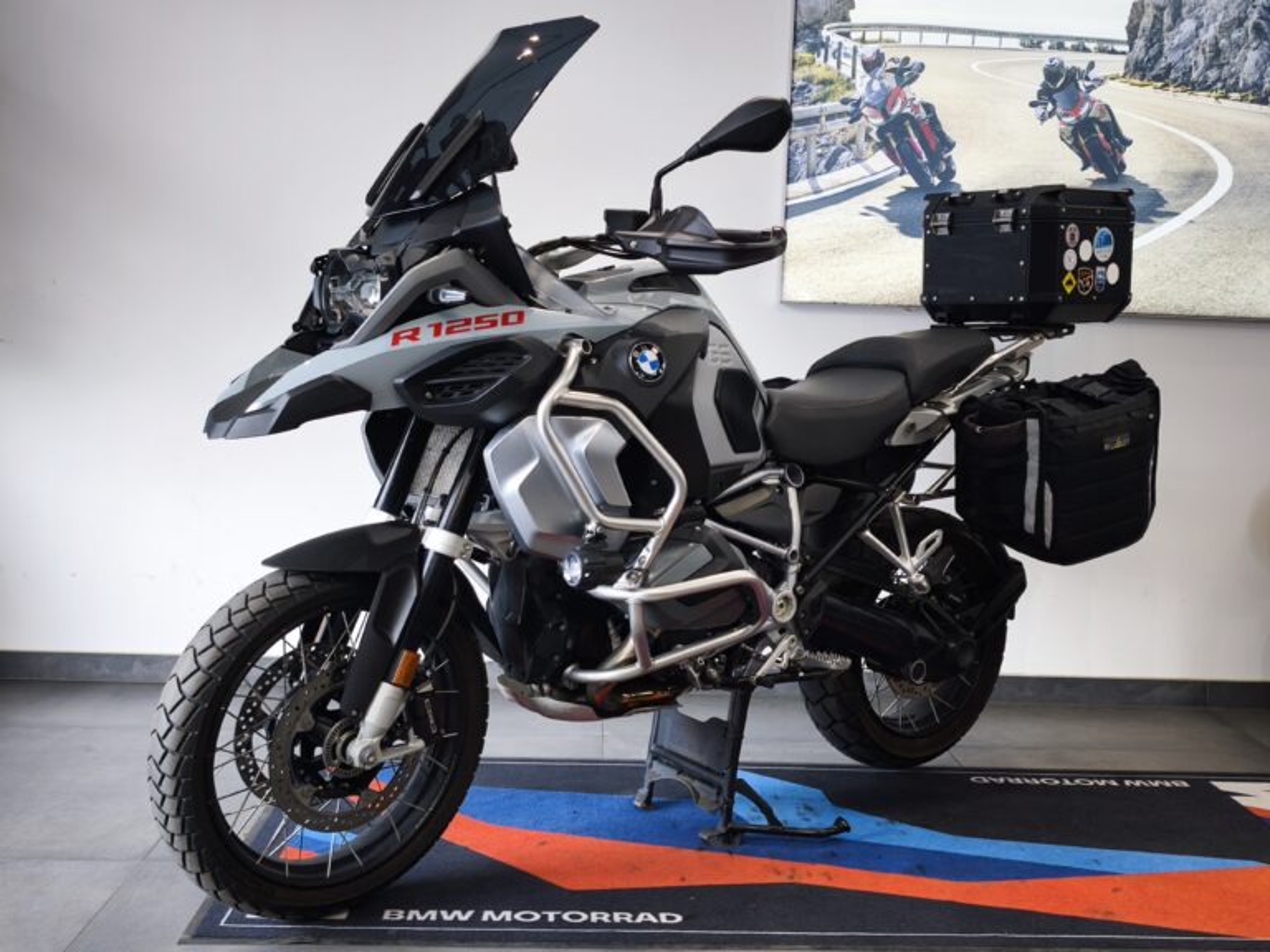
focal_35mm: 36
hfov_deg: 51.4
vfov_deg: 39.7
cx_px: 635
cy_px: 476
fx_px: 1321
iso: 80
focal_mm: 6.57
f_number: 1.6
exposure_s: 1/100
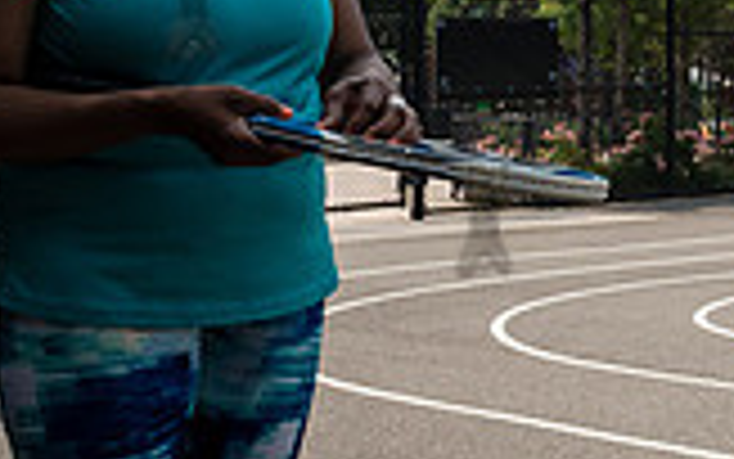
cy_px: -18
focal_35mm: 92
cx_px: 1019
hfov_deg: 20.2
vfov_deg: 14.0
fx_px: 1841
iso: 200
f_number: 4.5
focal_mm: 24
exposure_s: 1/1600
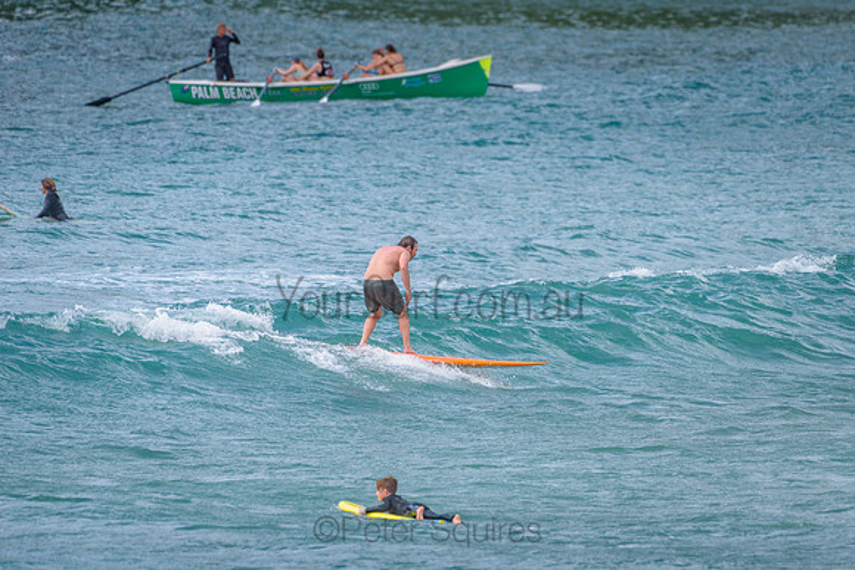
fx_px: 14560
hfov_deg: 3.4
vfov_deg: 2.2
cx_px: 524
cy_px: 323
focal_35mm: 613
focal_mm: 500
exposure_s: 1/1600
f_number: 5.6
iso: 250
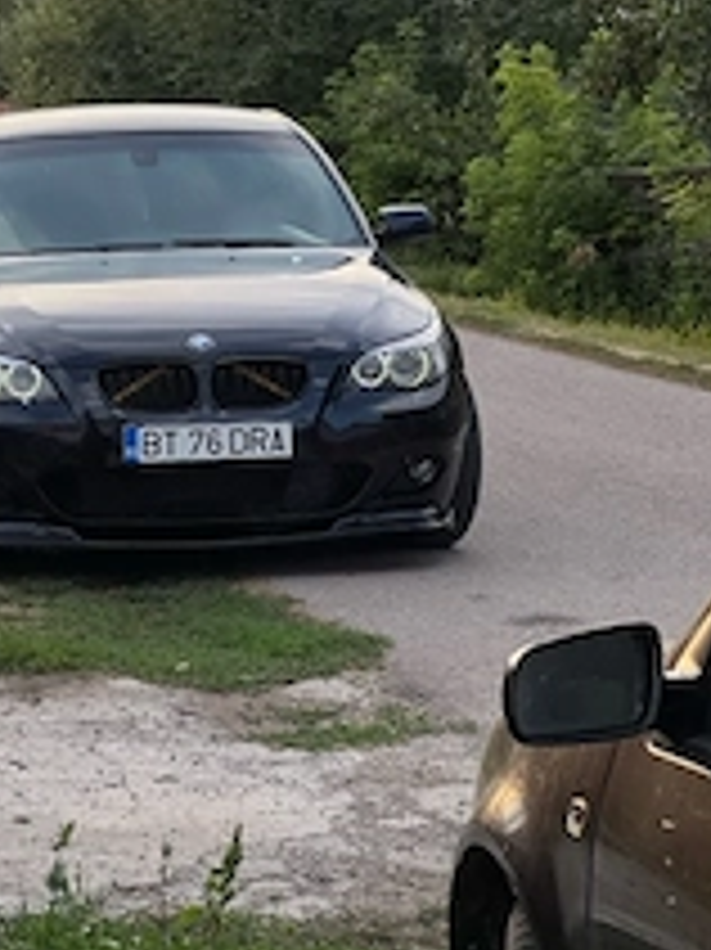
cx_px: 171
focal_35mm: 146
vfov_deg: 13.4
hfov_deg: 10.1
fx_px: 4002
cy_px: 140
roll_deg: -1.5
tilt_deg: -0.1
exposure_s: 1/121
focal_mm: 9
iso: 25
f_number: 2.8
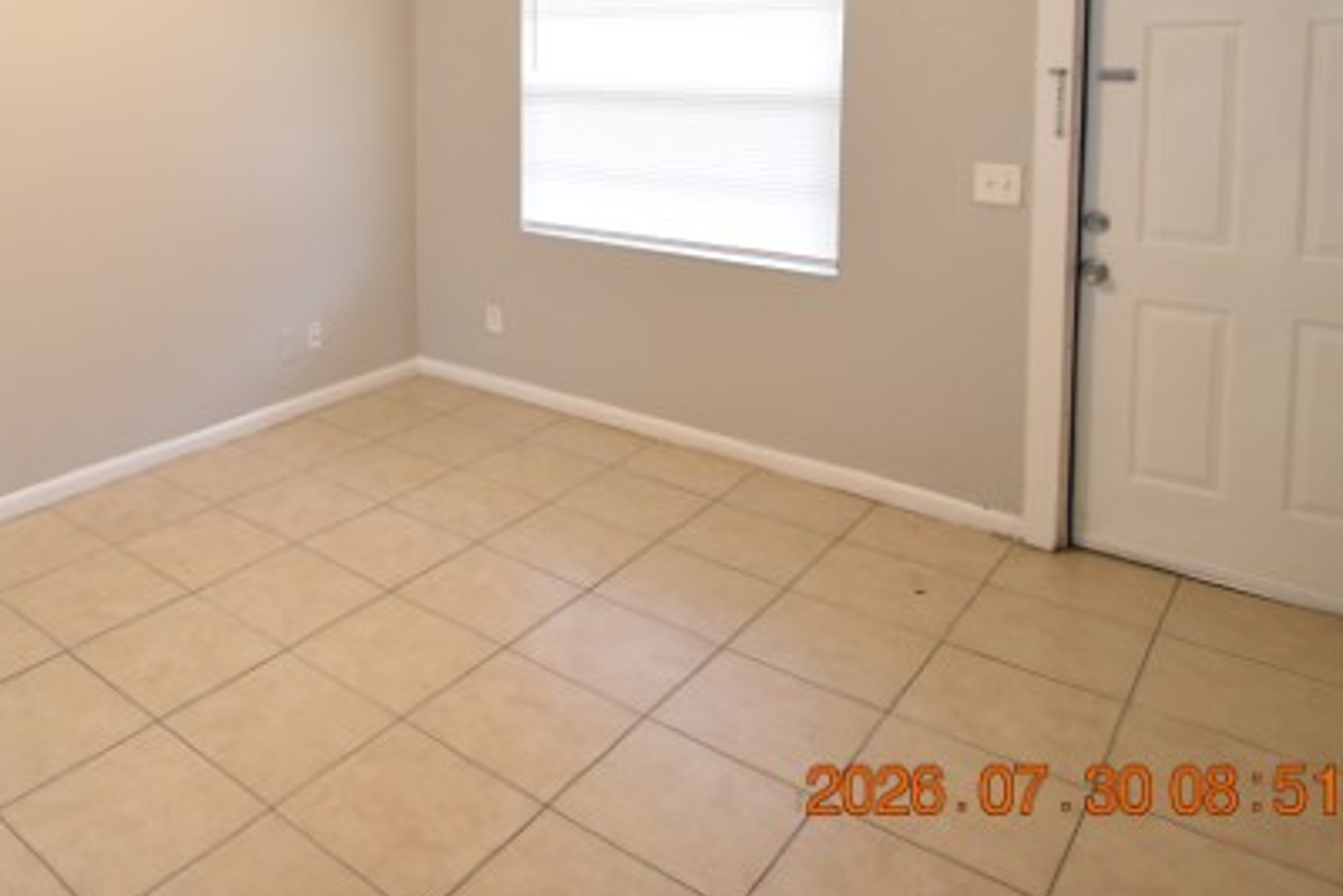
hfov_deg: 64.0
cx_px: 363
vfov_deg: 44.2
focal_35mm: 27
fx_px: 1008
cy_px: 107
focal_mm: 10
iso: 800
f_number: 3.5
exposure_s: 1/30
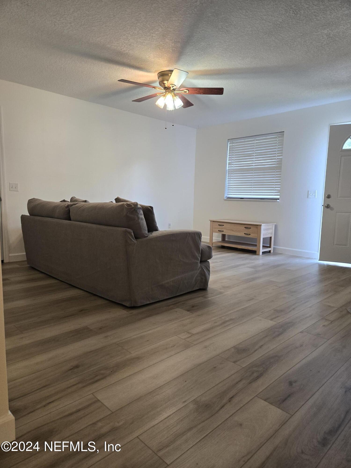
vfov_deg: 73.9
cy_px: 234
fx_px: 311
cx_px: 176
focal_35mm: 23
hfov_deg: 58.9
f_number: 1.8
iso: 200
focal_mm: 5.4
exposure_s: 1/120
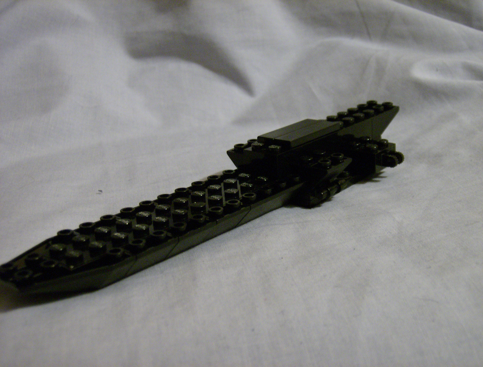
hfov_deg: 41.1
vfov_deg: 31.8
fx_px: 645
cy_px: 184
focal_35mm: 46
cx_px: 242
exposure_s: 1/8.99
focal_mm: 7.7
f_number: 3.1
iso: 200
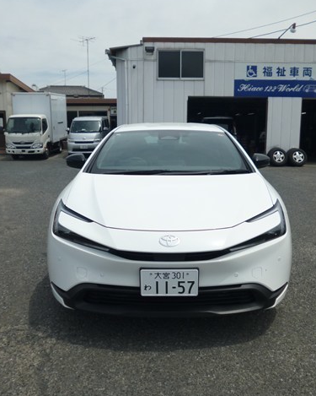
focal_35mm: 32
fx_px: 374
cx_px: 164
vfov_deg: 55.7
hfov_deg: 45.8
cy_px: 198
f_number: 9
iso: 100
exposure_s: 1/320
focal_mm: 4.3
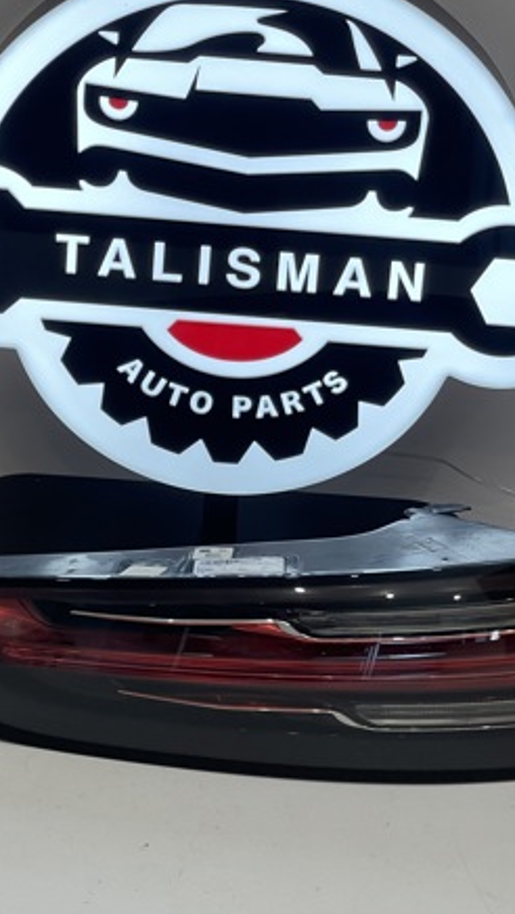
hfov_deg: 11.9
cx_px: 232
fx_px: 2475
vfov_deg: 20.9
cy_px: 470
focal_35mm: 102
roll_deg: -3.8
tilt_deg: -21.8
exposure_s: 1/100
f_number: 2.2
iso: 64
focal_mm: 7.5
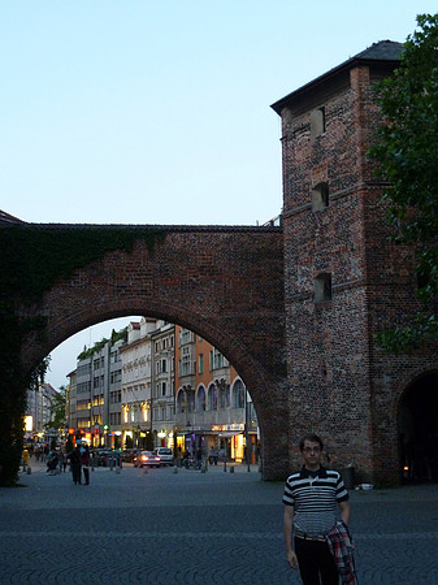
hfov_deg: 32.8
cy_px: 292
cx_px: 219
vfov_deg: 43.0
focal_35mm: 44
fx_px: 743
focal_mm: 7.3
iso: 400
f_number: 3.7
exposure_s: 1/10
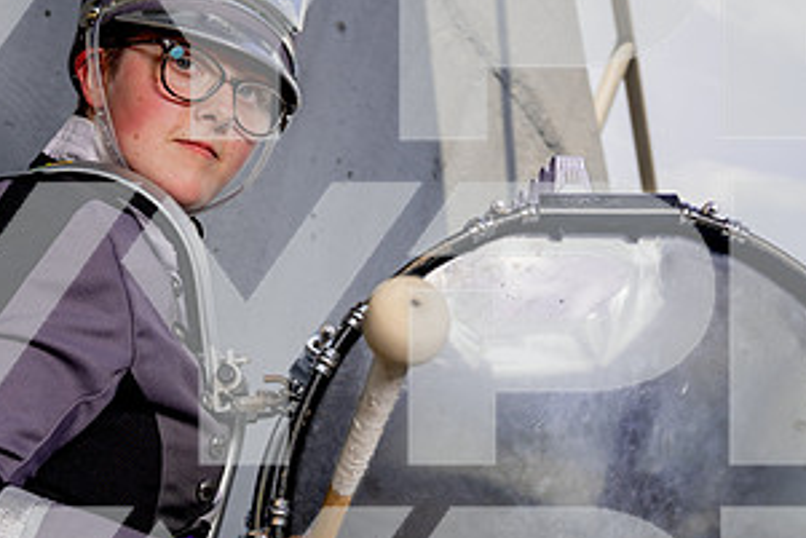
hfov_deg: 25.6
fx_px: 1769
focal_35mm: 79
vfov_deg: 17.3
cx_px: 356
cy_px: 325
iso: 100
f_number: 5.6
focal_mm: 41
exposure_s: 1/250
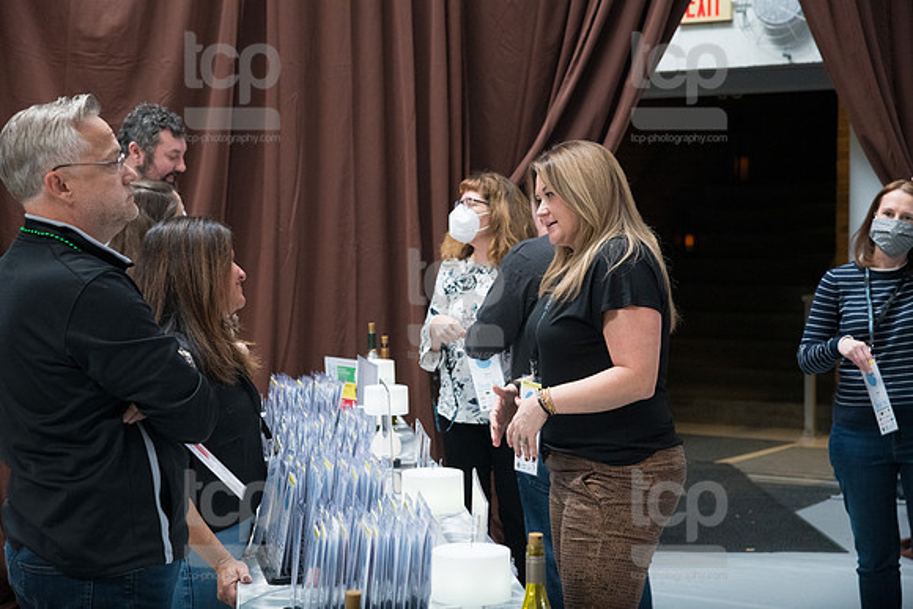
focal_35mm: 82
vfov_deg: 16.7
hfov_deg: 24.8
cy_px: 304
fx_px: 2080
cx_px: 456
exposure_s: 1/250
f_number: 5.6
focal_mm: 82
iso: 4000
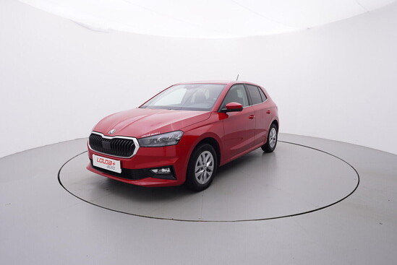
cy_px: 132
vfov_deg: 56.2
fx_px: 248
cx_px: 198
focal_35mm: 22
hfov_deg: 77.3
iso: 200
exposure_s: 1/80
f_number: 5
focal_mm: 15
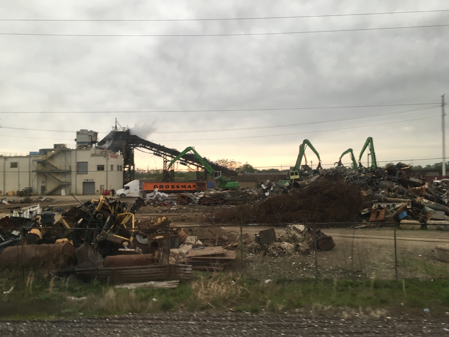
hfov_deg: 61.7
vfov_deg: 48.2
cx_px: 224
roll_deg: -1.2
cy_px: 168
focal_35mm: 29
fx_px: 376
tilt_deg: +0.8
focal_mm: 4.15
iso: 25
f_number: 2.2
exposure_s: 1/30
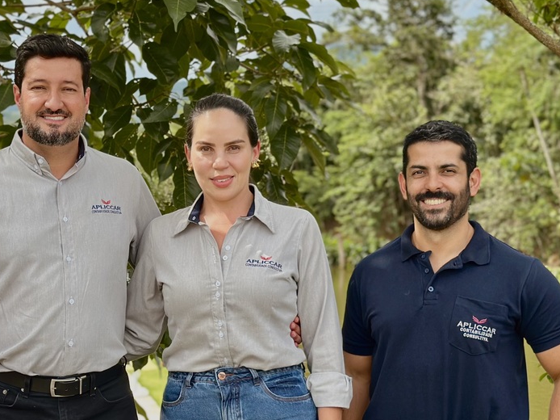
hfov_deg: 23.4
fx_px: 1342
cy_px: 206
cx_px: 162
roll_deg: -0.5
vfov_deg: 17.8
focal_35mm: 83
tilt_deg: -0.6
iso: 80
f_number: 1.78
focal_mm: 6.86
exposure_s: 1/751
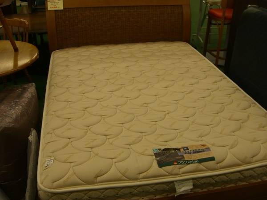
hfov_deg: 49.0
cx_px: 134
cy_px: 100
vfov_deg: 37.7
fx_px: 293
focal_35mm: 38
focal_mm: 7.9
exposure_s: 1/125
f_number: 2.8
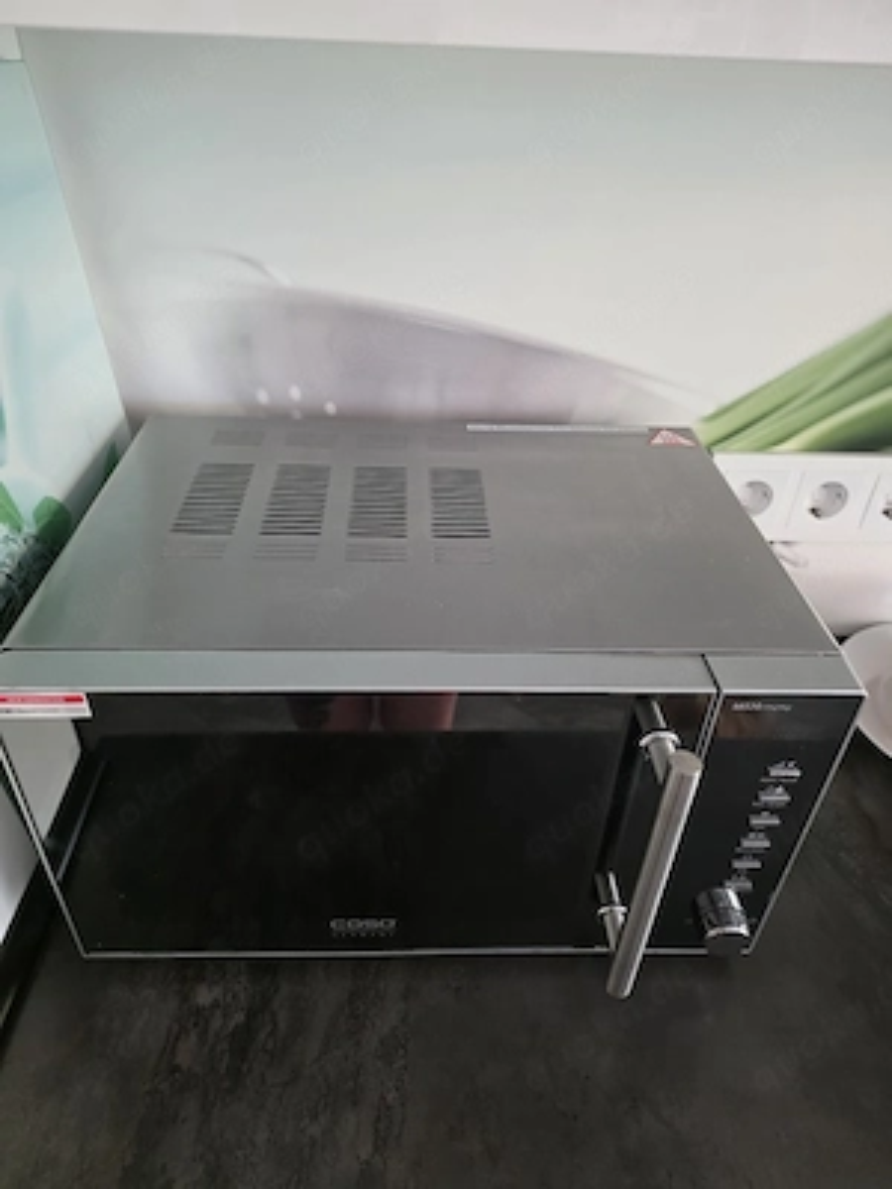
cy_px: 594
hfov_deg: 58.9
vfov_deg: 73.9
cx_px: 446
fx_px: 790
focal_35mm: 23
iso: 800
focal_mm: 6.3
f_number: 1.7
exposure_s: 1/101
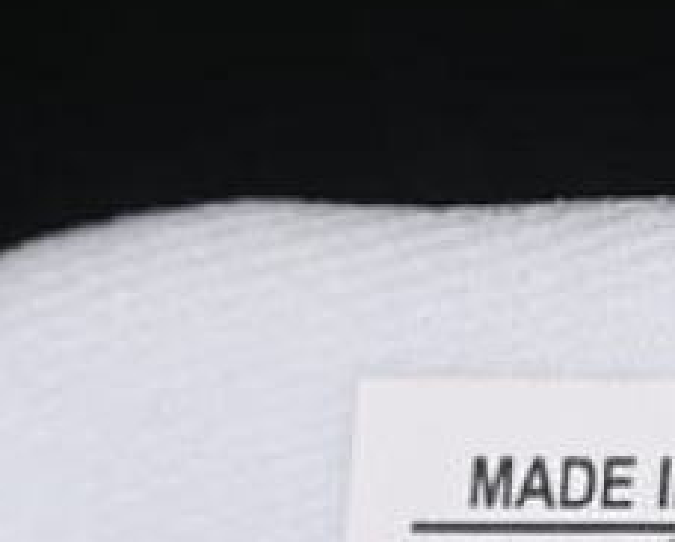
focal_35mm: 333
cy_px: 814
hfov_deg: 5.8
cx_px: 832
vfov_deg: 4.6
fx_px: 6661
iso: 160
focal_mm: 50
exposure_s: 1/80
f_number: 8
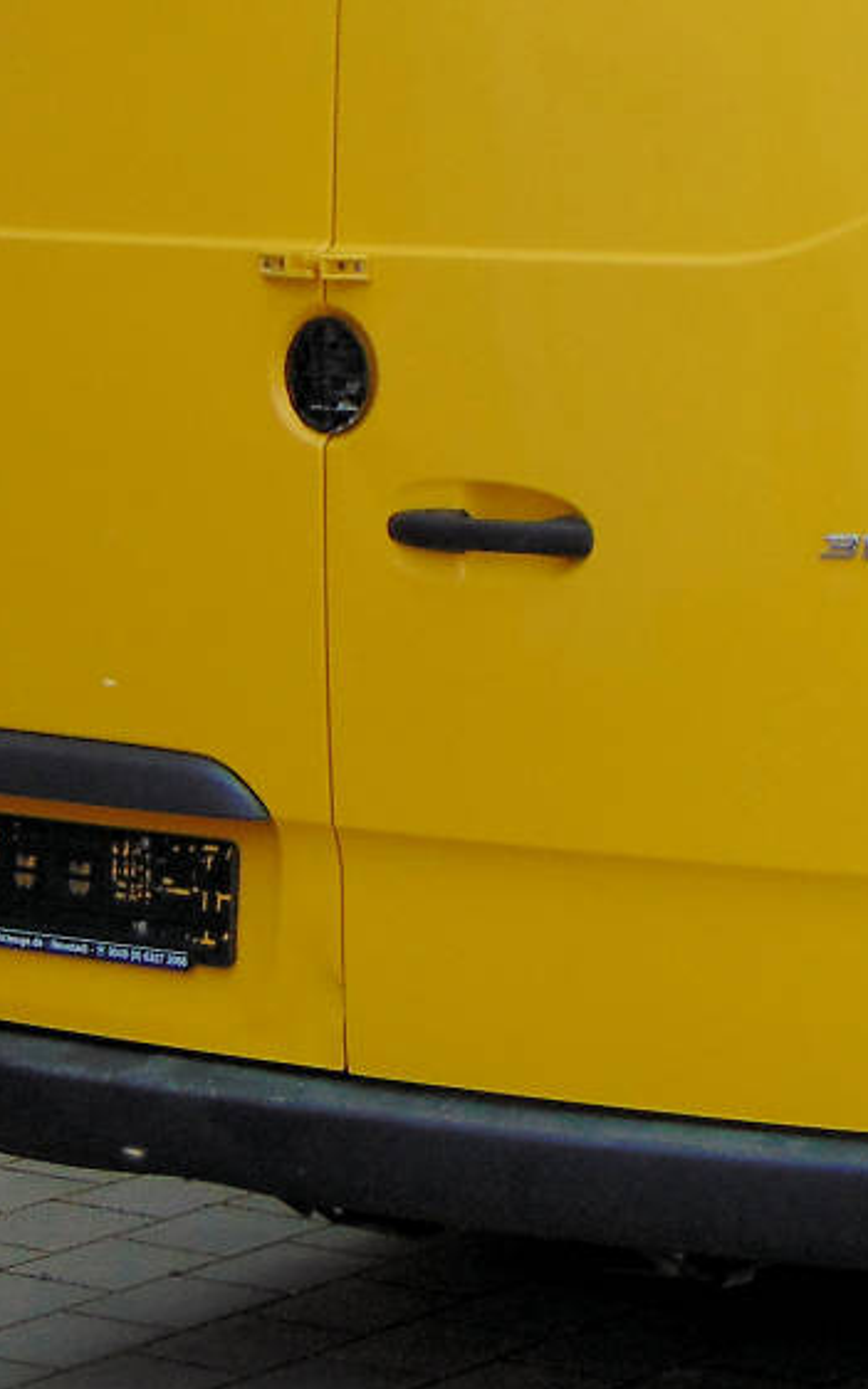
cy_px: 153
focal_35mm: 151
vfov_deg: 13.7
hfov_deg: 8.5
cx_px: 1256
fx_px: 5718
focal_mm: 9
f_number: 3.5
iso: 80
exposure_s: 1/1000
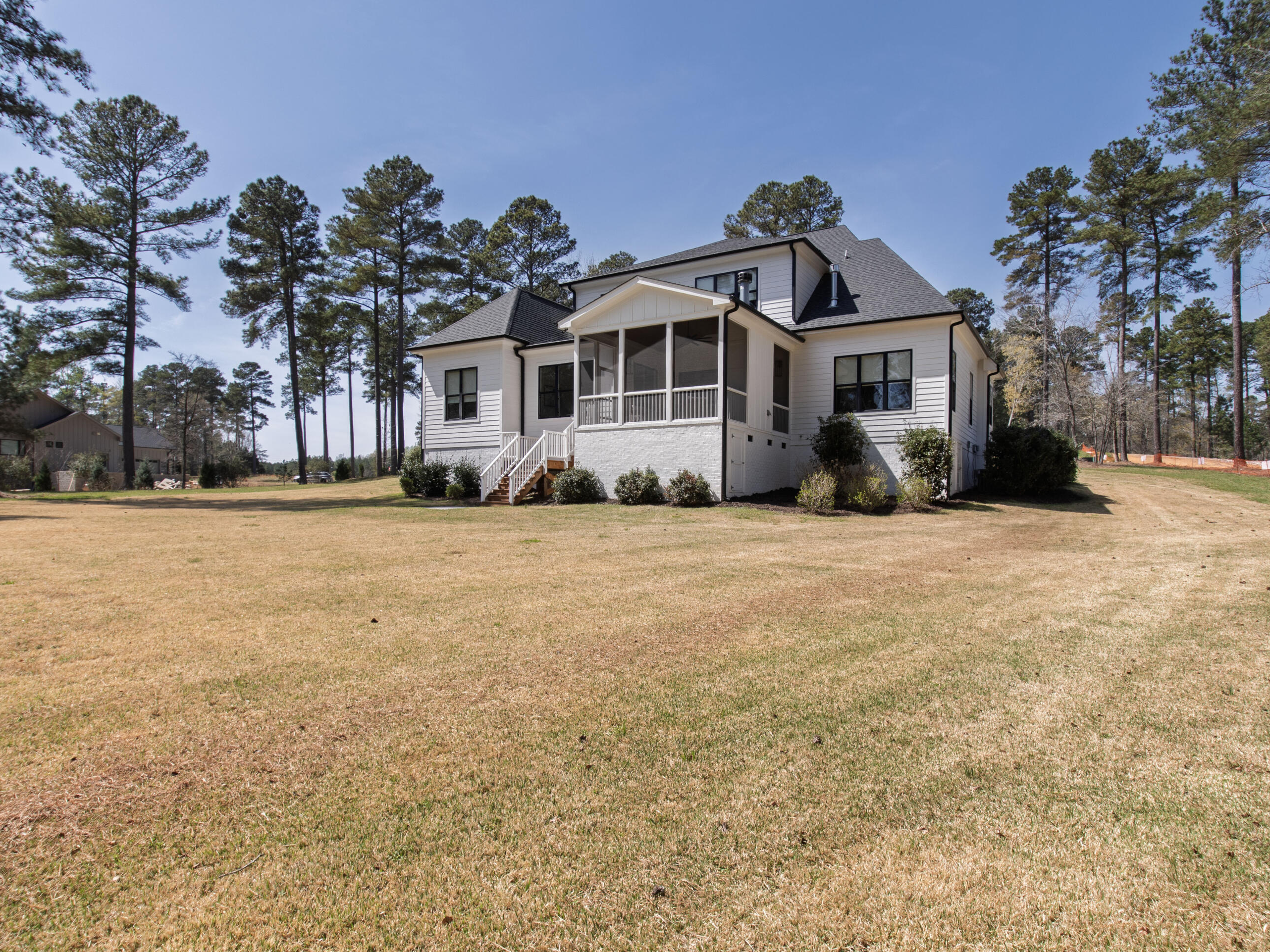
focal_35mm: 19
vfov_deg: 69.9
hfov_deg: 86.0
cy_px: 483
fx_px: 681
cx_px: 654
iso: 100
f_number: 8
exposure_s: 1/200
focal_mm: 11
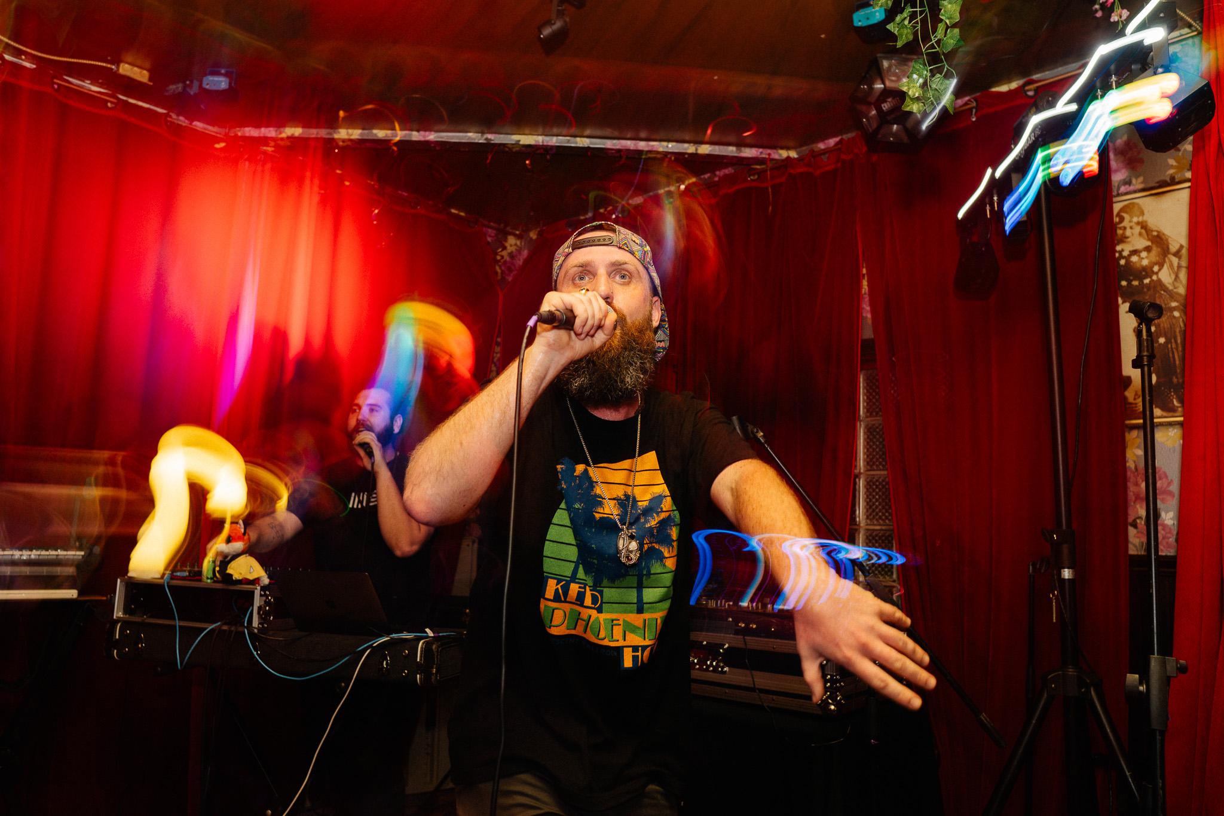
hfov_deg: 73.7
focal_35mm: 24
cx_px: 612
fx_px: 816
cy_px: 408
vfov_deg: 53.1
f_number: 2.8
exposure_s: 1/2
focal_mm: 16
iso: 100
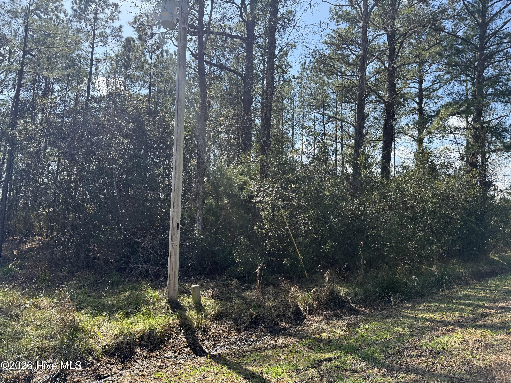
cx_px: 256
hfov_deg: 71.6
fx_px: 354
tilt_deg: +5.4
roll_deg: -1.9
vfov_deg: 56.8
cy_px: 192
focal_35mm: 24
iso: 100
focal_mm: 6.76
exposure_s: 1/1949
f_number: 1.78
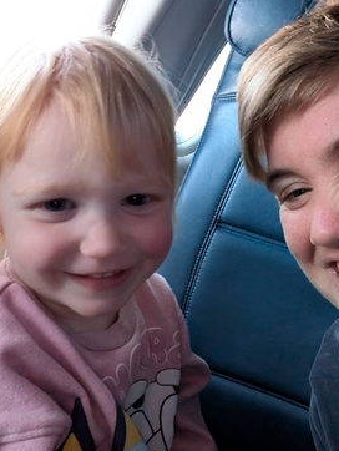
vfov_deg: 61.4
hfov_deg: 47.9
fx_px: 378
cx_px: 208
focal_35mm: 29
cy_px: 197
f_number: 2.2
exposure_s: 1/15
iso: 945
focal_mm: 2.74
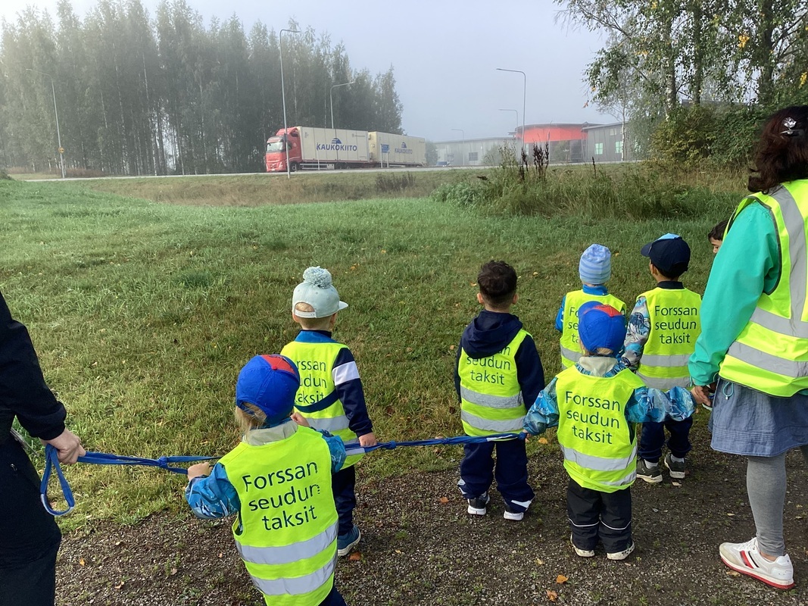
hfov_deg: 58.4
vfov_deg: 45.4
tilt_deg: -12.6
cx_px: 404
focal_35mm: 31
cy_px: 303
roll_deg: +3.0
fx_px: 724
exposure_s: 1/529
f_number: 2.4
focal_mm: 3.3
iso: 25
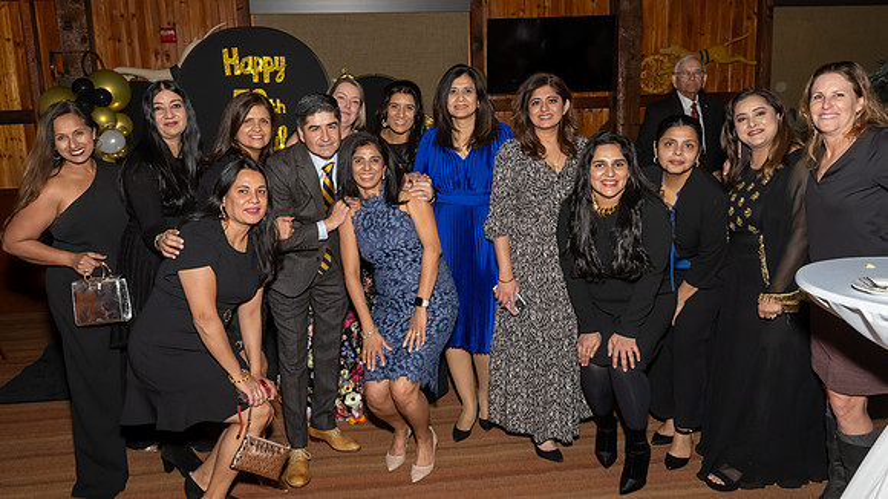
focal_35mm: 28
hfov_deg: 68.5
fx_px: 651
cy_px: 229
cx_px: 427
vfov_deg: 41.9
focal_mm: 17
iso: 1250
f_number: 8
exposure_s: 1/250
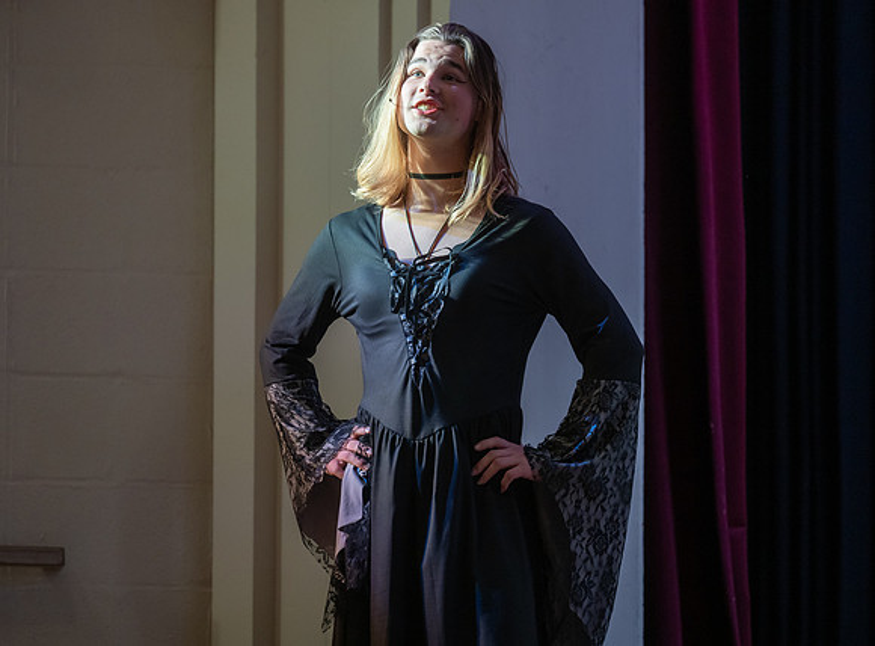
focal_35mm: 258
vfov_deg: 5.7
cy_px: 272
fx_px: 6489
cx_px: 420
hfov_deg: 7.7
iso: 1800
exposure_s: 1/250
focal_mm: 200
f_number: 2.8
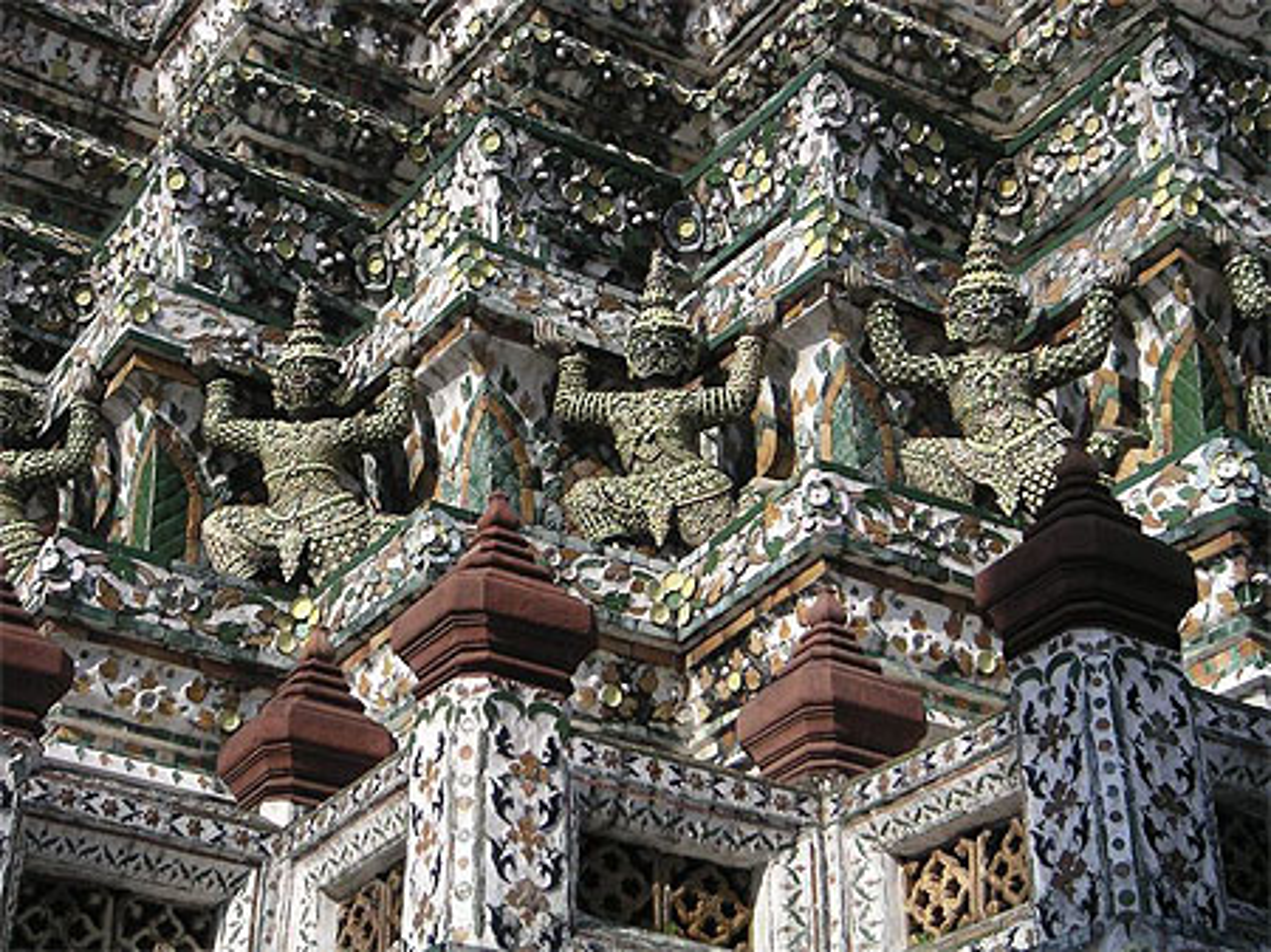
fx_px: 2569
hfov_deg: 27.8
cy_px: 476
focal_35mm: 70
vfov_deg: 21.0
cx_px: 636
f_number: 6.7
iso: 50
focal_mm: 10.9
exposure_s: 1/180
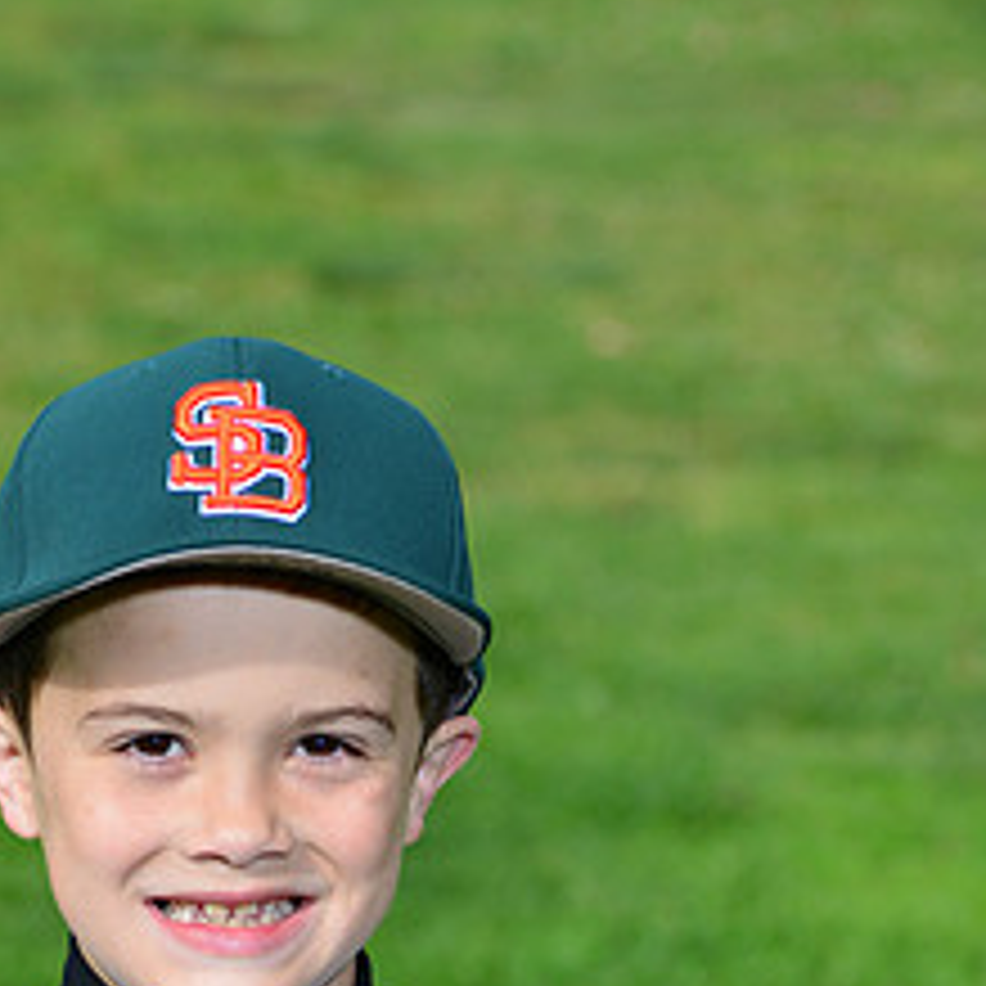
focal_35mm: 327
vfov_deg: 5.3
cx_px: 245
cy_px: 1234
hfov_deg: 5.4
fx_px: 10538
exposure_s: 1/200
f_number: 10
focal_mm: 145
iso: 200
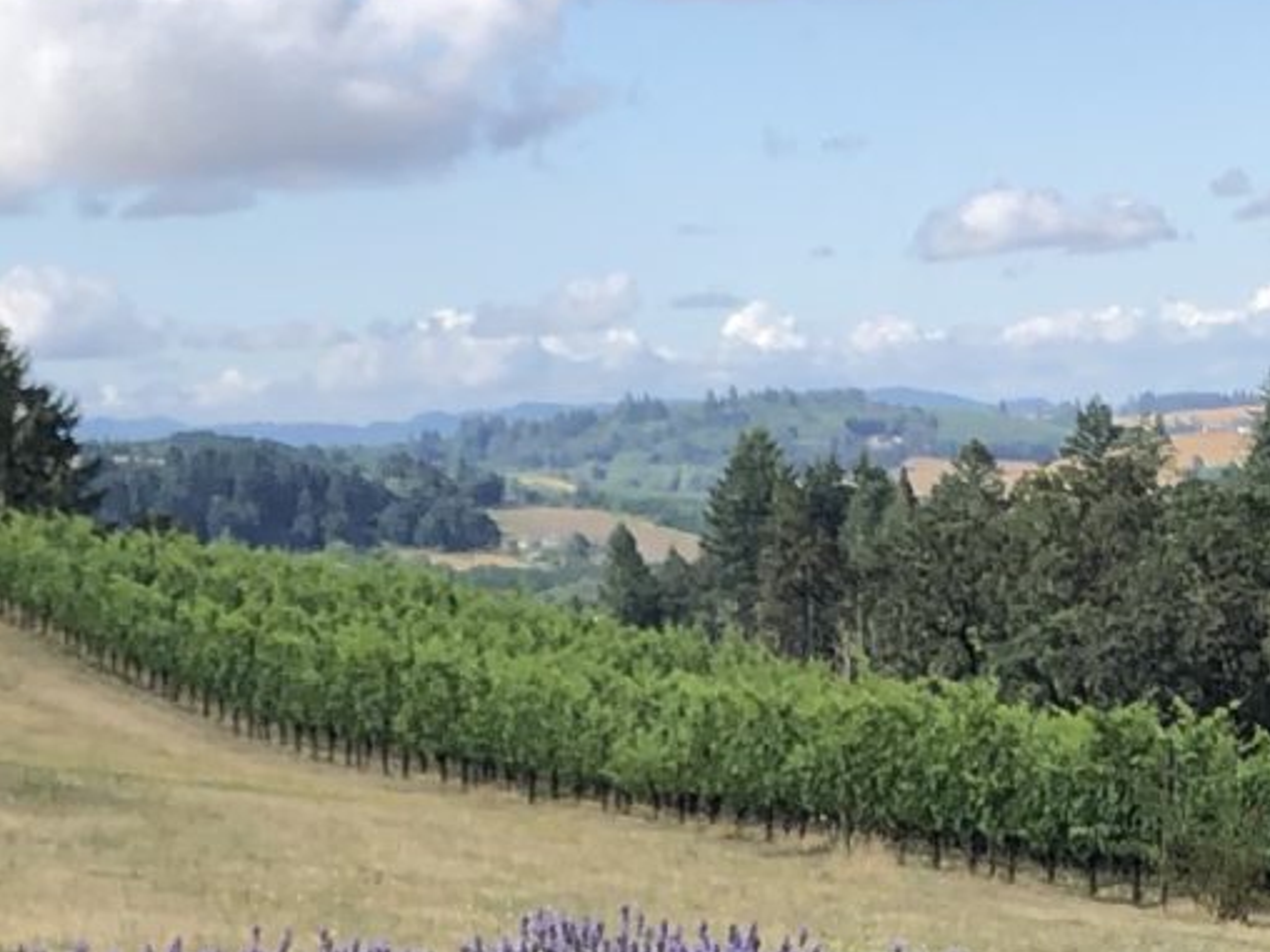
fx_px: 5173
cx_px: 558
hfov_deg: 14.0
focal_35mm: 141
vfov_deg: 10.1
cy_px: 1564
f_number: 1.8
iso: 20
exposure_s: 1/1230
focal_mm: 3.99
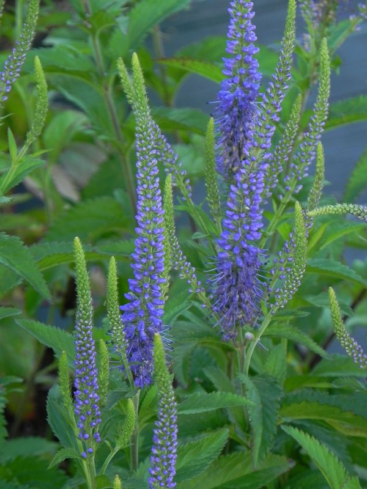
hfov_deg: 7.0
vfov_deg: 9.3
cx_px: 184
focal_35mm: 212
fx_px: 2997
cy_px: 244
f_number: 4.5
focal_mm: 37.7
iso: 160
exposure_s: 1/80
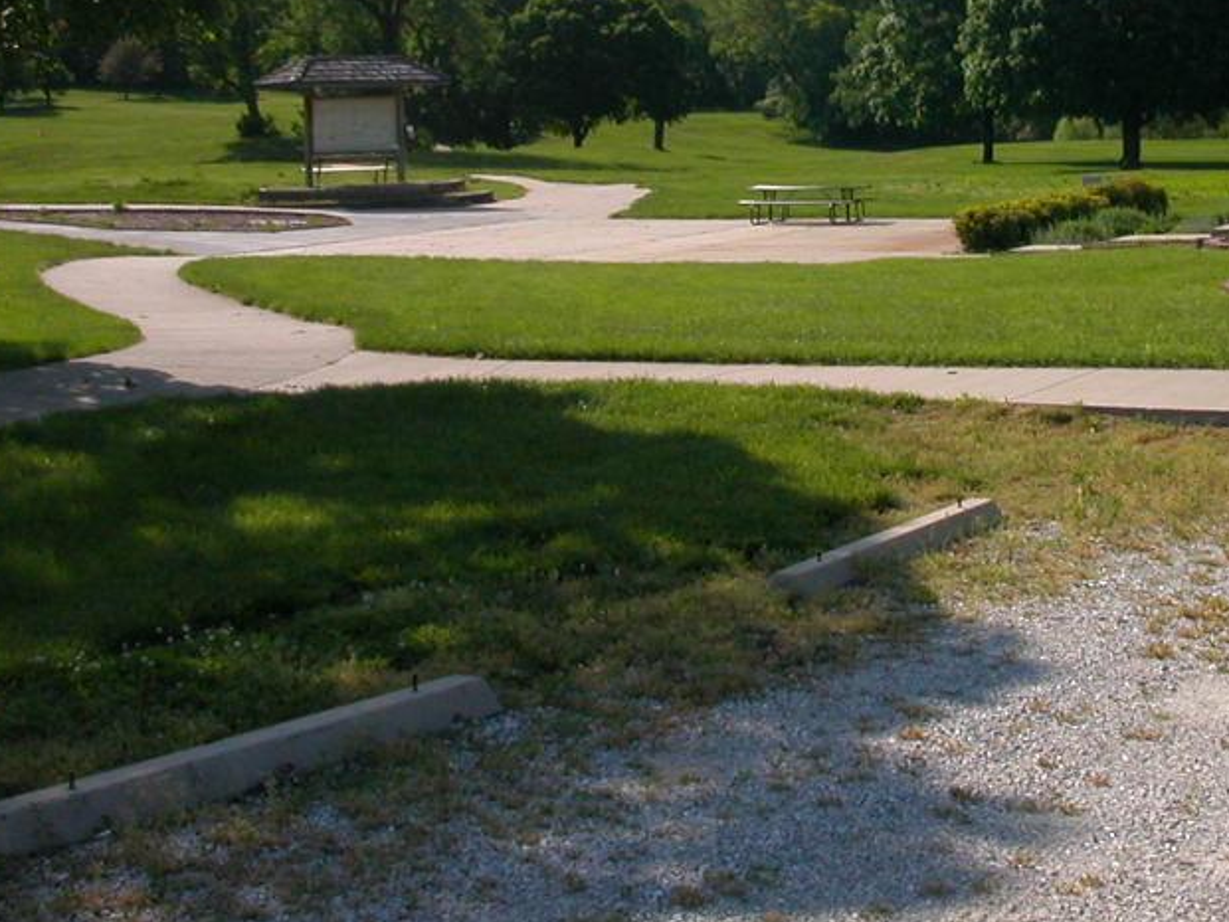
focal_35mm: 61
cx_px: 956
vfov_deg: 23.7
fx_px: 2166
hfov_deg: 31.0
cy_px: 200
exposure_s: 1/740
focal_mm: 5.6
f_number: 4.5
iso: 100
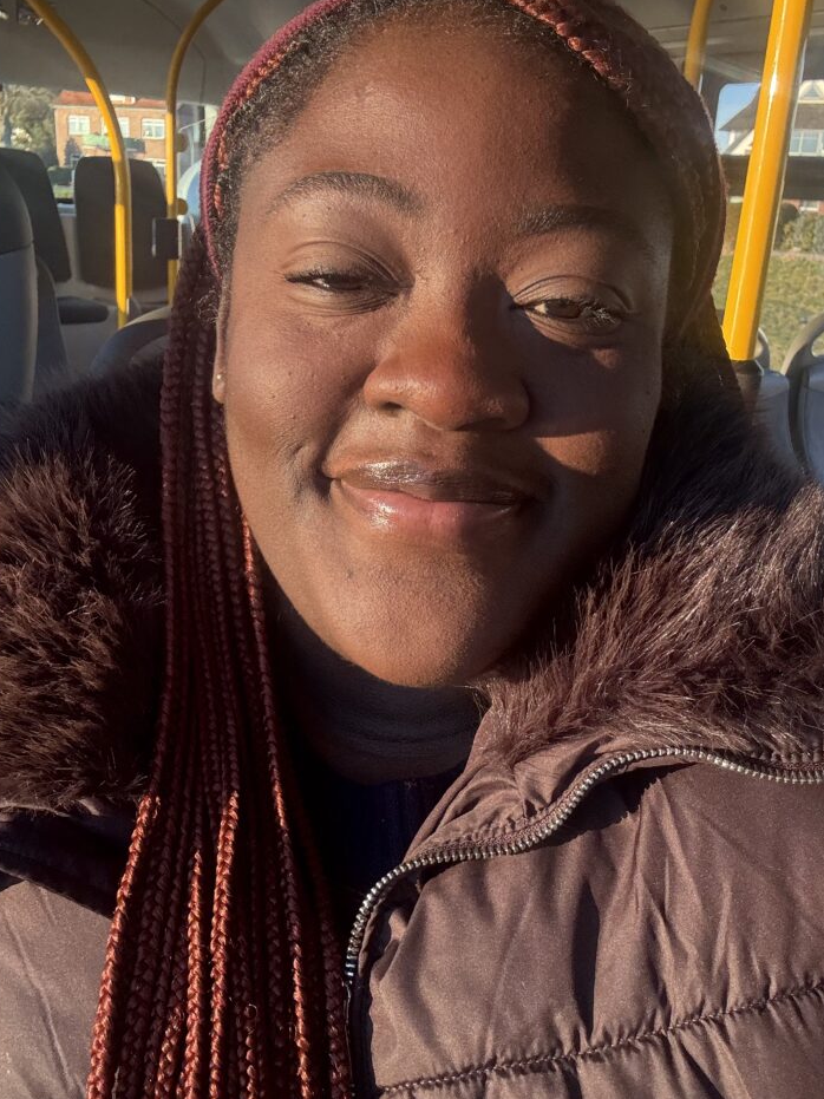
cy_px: 525
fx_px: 1048
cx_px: 436
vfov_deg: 55.3
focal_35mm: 33
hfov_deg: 42.9
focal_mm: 2.69
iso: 25
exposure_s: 1/121
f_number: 1.9
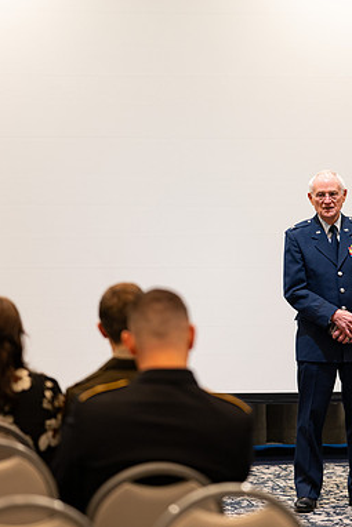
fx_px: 1890
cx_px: 211
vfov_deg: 15.9
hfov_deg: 10.6
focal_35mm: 129
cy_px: 263
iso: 640
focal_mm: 85
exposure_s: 1/125
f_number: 1.8
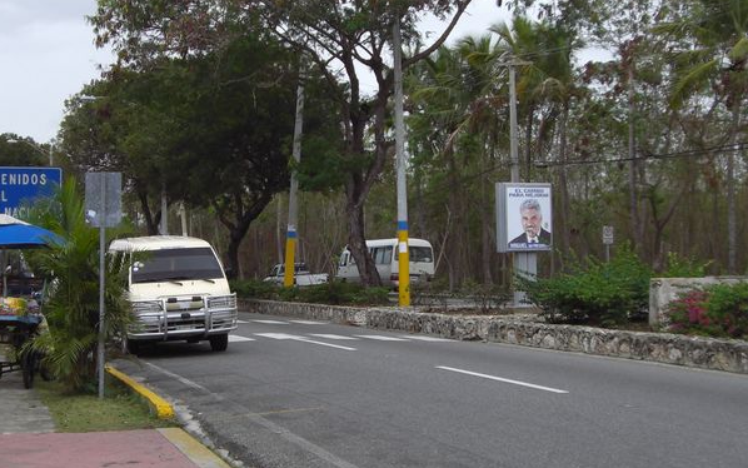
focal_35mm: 69
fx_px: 1407
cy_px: 213
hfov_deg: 29.7
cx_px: 309
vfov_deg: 18.9
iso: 64
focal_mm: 6.2
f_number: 8
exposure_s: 1/125
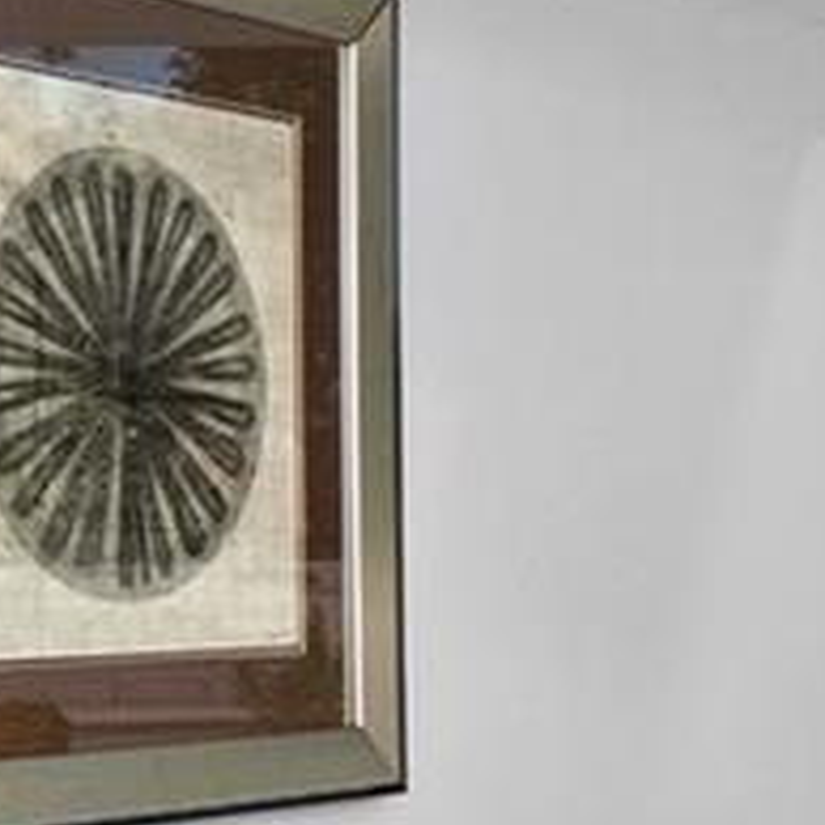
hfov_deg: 10.4
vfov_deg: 13.8
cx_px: 2381
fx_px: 3397
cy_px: 578
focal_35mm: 126
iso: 400
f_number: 8
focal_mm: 9
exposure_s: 1/125
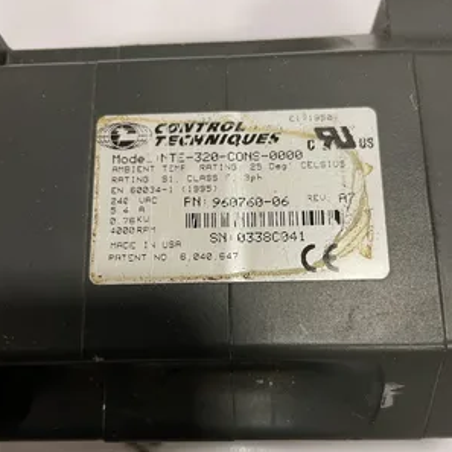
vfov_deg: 52.2
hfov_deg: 52.5
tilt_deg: -77.5
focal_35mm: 31
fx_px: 458
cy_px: 272
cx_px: 225
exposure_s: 1/60
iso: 125
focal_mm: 4.2
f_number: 1.6
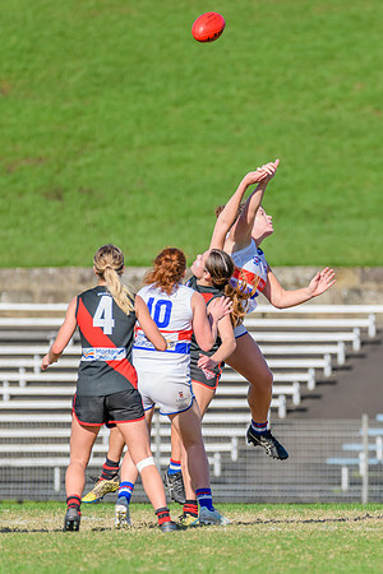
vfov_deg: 2.9
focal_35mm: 711
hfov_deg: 1.9
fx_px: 11351
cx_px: 262
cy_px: 296
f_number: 9
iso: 640
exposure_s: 1/1600
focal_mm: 460
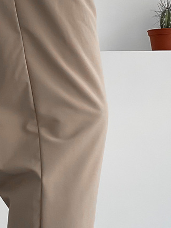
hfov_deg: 13.5
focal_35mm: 107
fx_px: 705
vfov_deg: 18.4
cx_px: -27
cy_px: 105
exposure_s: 1/120
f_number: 1.8
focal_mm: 3
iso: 32
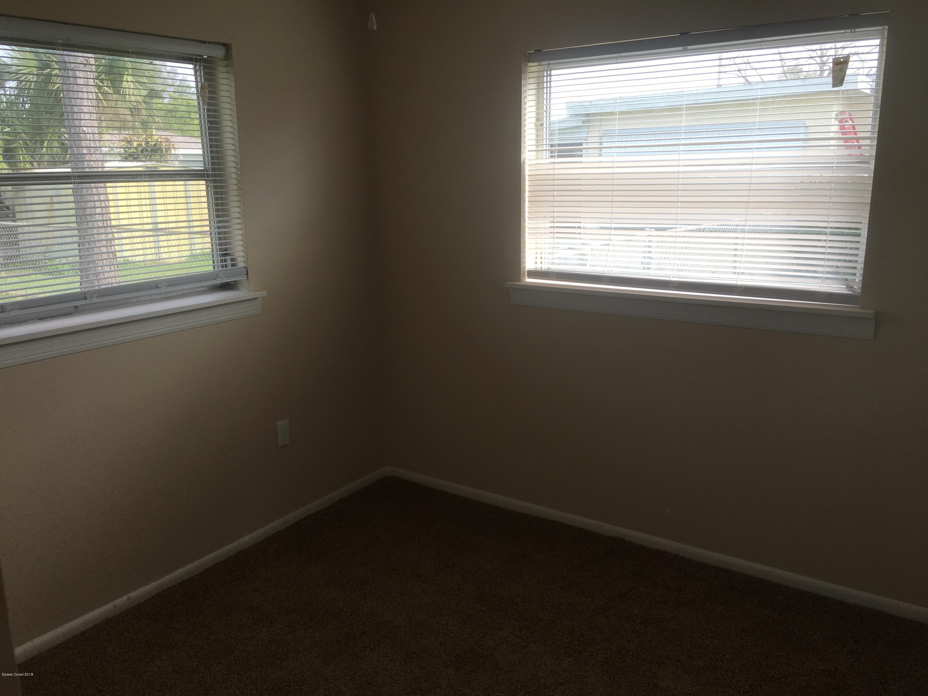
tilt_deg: -12.9
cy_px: 348
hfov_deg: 61.7
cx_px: 464
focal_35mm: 29
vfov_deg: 48.2
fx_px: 777
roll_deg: +2.0
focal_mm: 4.15
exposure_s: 1/215
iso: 25
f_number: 2.2
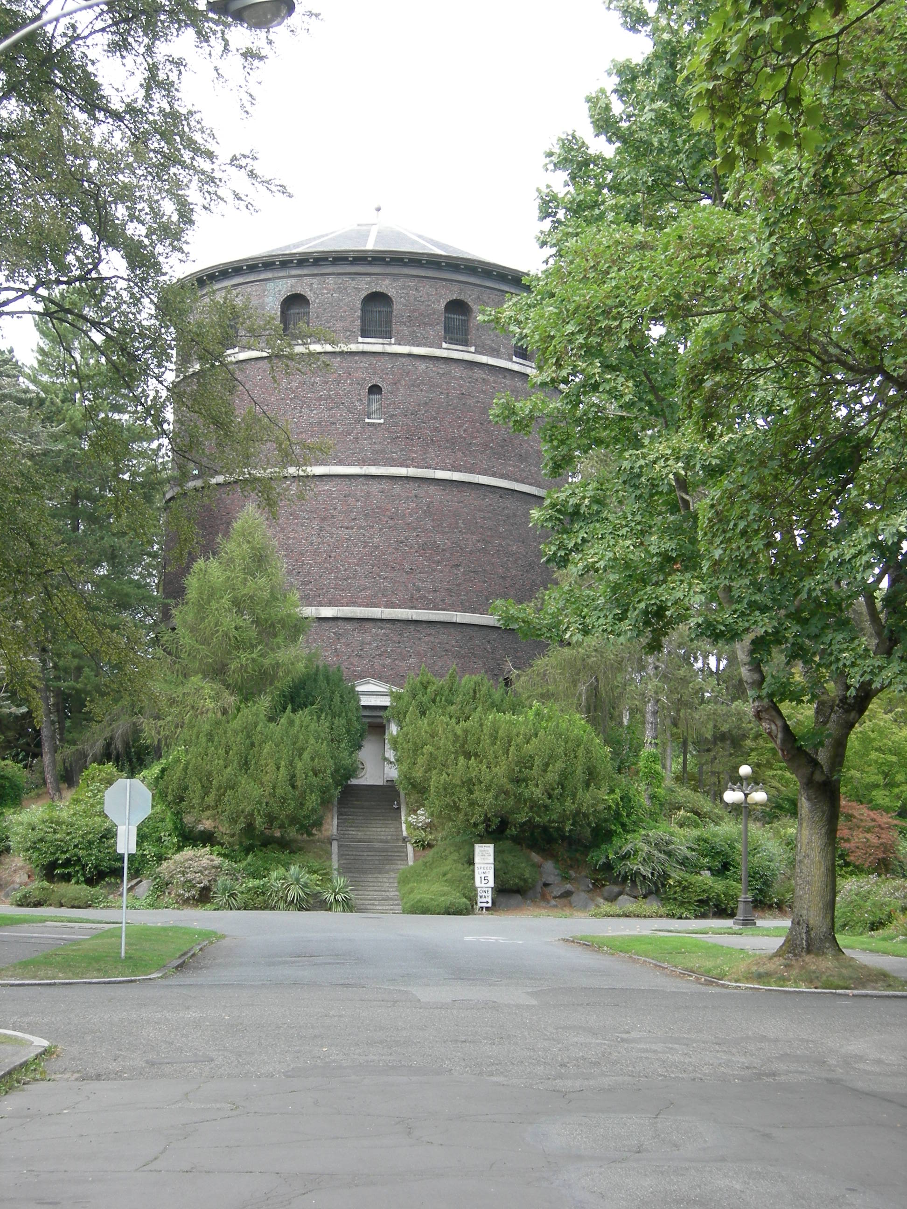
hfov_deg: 25.7
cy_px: 604
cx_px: 454
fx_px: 1991
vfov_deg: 33.8
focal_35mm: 57
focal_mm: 11.9
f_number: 4.1
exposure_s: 1/101
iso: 64
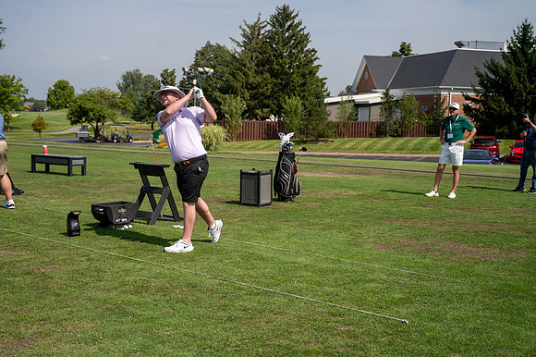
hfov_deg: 44.5
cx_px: 268
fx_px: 655
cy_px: 178
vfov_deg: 30.5
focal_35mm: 44
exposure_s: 1/4000
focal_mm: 44
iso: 250
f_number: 4
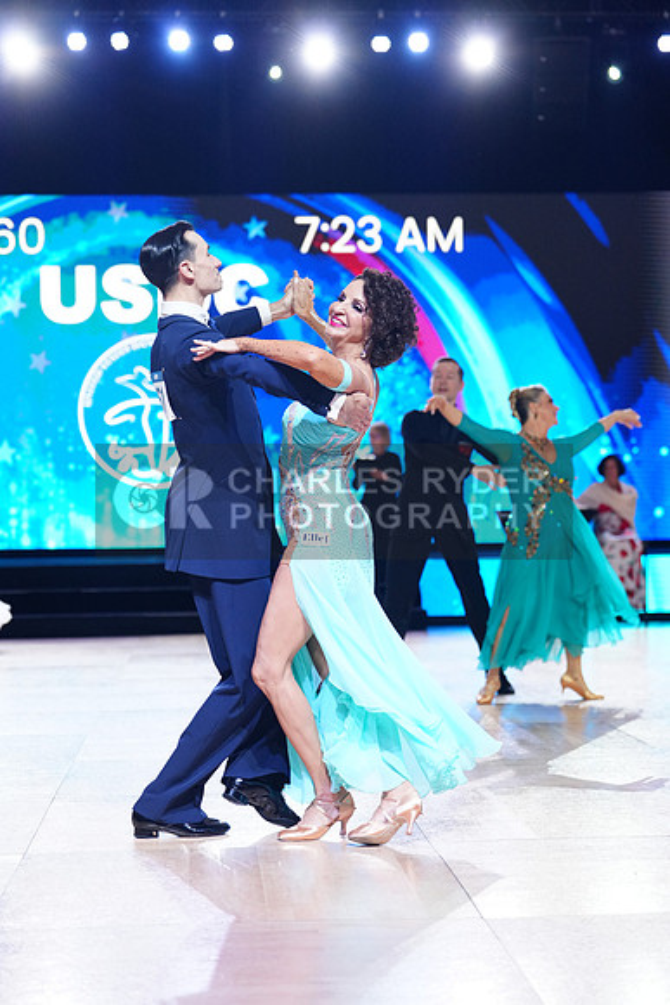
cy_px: 502
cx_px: 335
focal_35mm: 72
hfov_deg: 18.9
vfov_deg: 28.1
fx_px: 2009
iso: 2000
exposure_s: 1/500
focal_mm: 72
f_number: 2.8
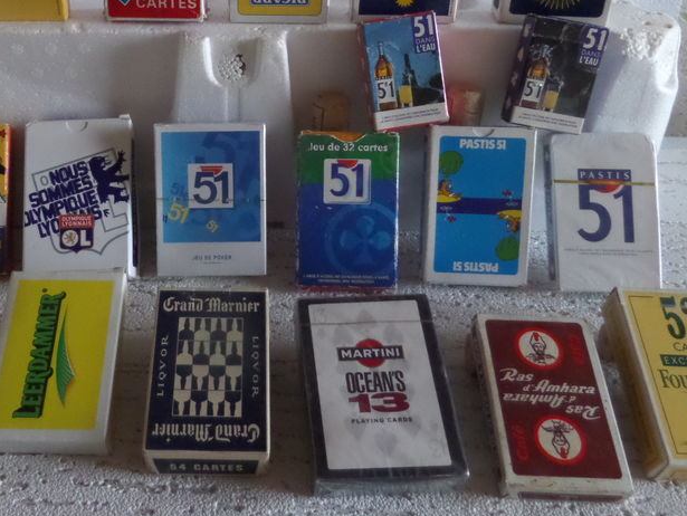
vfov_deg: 36.4
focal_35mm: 39
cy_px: 160
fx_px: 774
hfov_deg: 46.9
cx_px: 218
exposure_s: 1/30
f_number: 3.2
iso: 800
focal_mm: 4
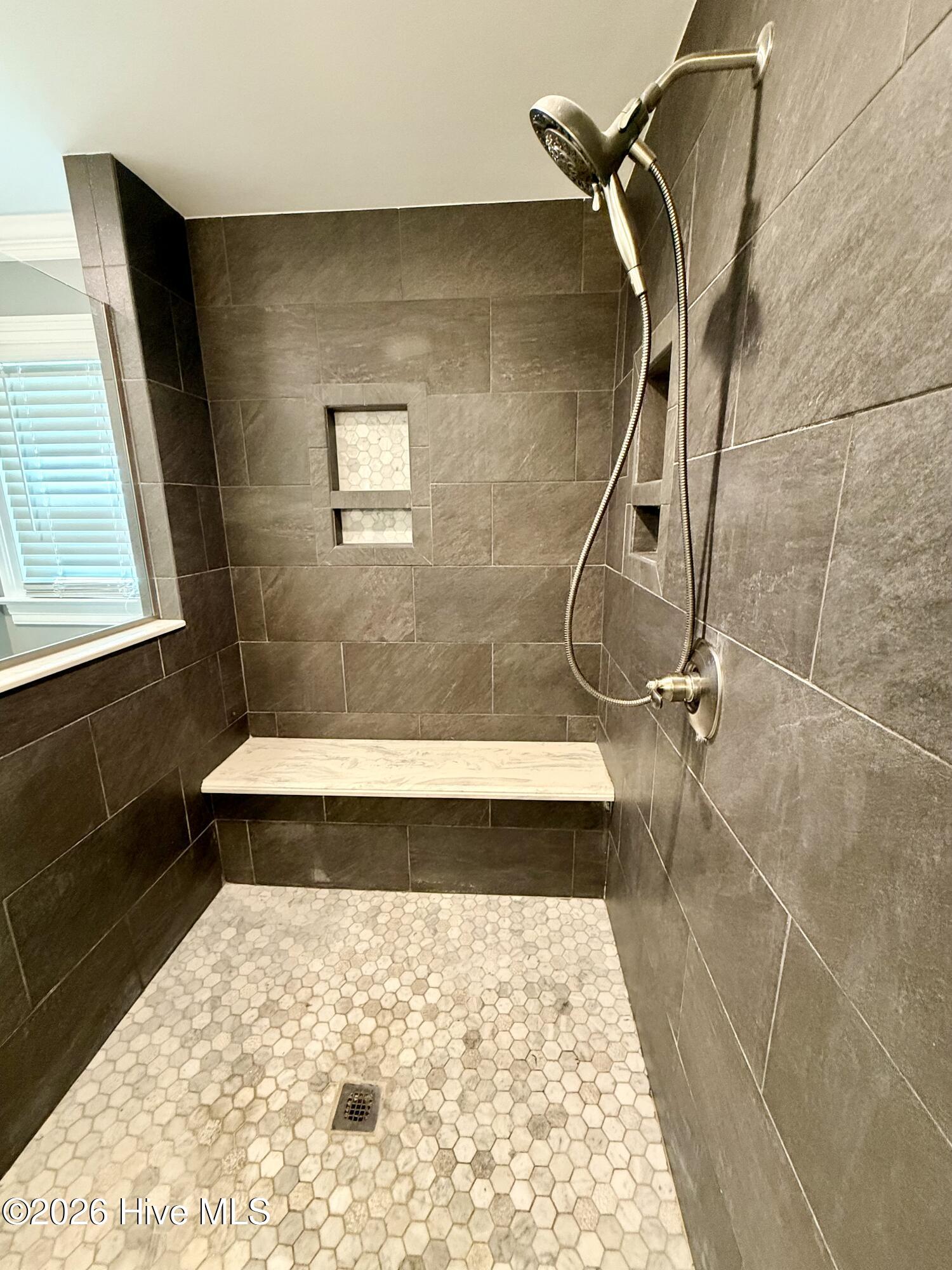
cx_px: 476
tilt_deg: -13.8
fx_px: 513
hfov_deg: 85.7
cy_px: 635
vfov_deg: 102.1
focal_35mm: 14
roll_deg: +0.5
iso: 500
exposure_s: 1/60
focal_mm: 2.22
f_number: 2.2
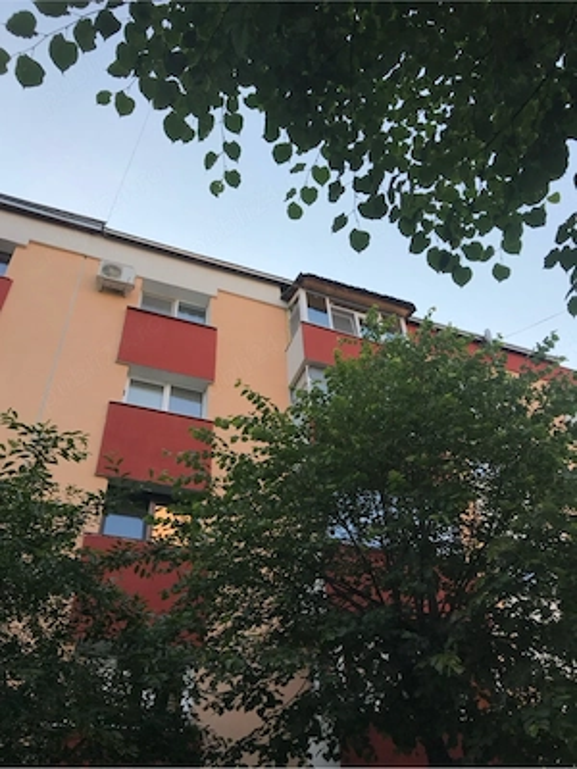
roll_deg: +4.4
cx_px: 288
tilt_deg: +42.2
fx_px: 622
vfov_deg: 63.4
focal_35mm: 28
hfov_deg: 49.7
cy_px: 384
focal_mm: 3.99
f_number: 1.8
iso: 20
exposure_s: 1/372
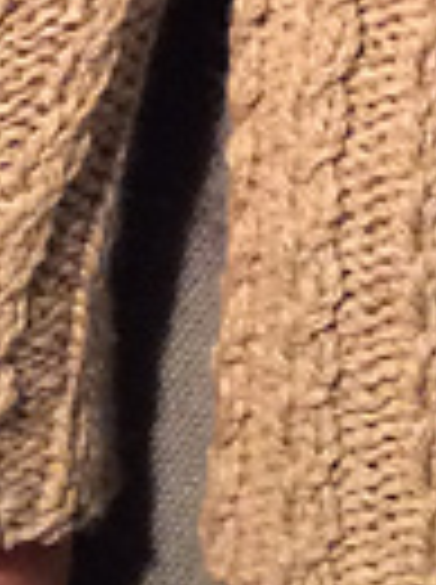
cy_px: -230
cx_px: 283
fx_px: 2662
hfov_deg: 9.4
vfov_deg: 12.1
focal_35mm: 158
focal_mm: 3.3
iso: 250
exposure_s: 1/24
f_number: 2.4
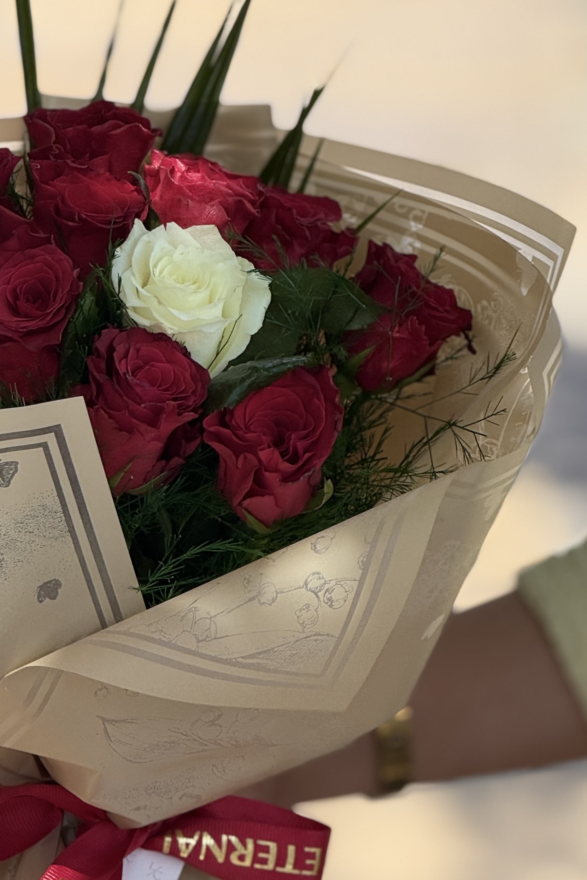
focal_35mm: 202
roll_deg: +1.2
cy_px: 531
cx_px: 142
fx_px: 4940
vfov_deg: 10.2
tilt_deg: -10.1
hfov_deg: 6.8
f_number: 2.8
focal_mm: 15.66
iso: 50
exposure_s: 1/411
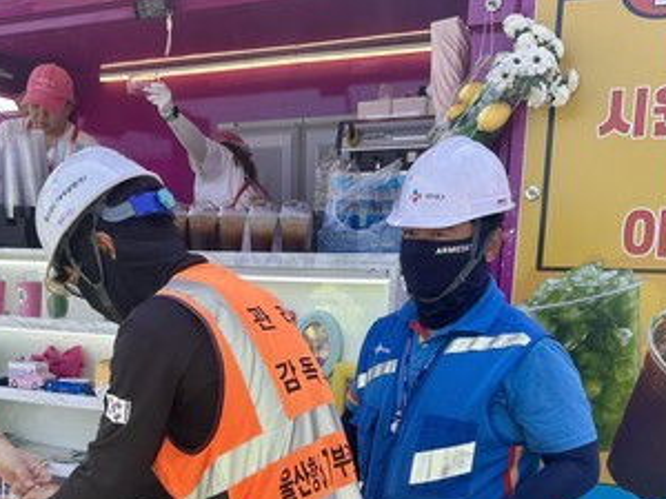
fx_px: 924
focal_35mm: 48
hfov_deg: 39.1
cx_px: 215
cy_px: 408
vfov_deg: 29.5
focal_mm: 6.86
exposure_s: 1/1664
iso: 80
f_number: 1.78
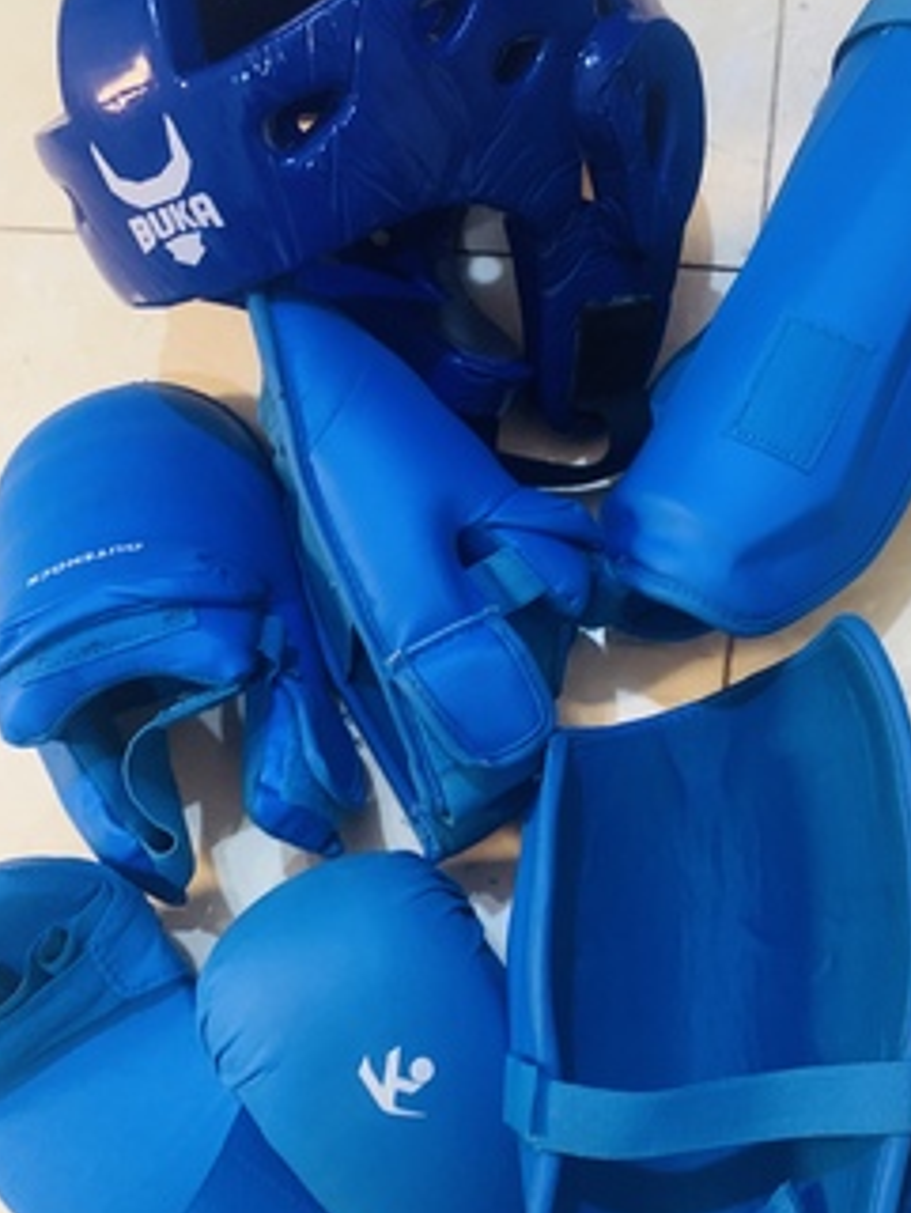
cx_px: 626
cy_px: 720
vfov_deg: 49.8
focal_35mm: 37
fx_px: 1297
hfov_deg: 38.1
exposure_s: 1/35
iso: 400
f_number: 1.8
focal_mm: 4.25
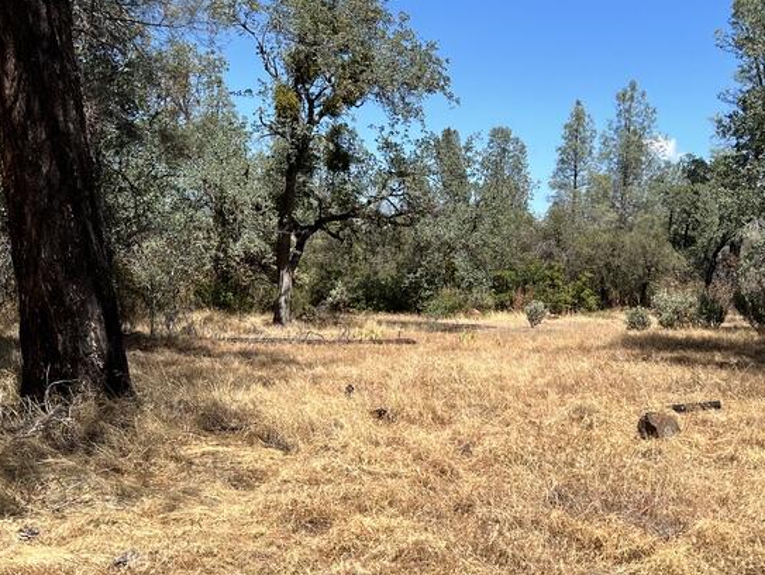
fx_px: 1084
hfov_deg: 38.7
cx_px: 466
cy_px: 310
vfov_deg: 29.7
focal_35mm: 49
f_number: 1.5
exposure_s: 1/3571
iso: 50
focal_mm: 5.7
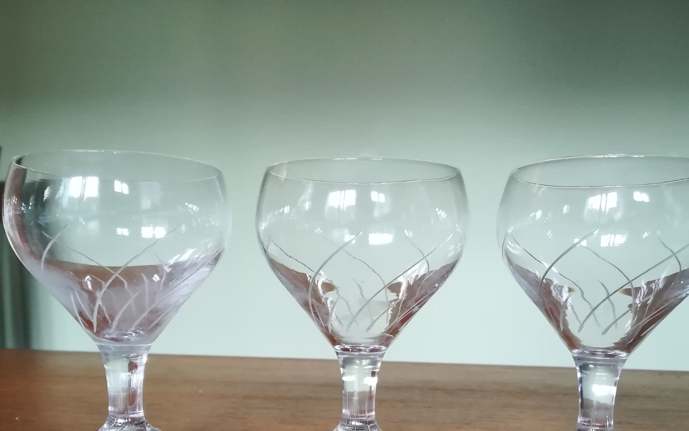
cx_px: 367
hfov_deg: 51.5
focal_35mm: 38
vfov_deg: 32.6
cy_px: 352
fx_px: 714
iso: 400
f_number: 2.2
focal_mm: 3.83
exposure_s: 1/24
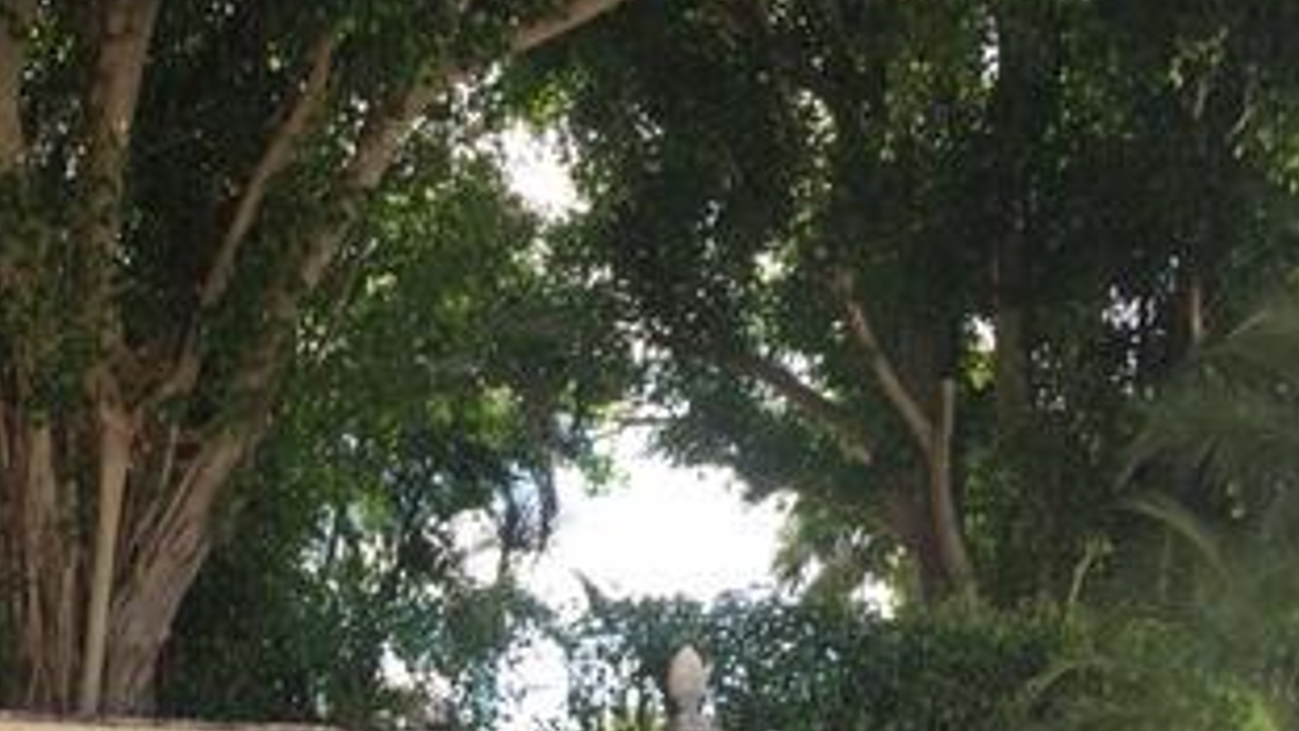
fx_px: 2239
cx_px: 263
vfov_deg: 17.5
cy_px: 936
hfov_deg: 31.5
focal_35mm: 65
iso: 25
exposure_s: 1/192
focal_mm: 4.15
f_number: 2.2
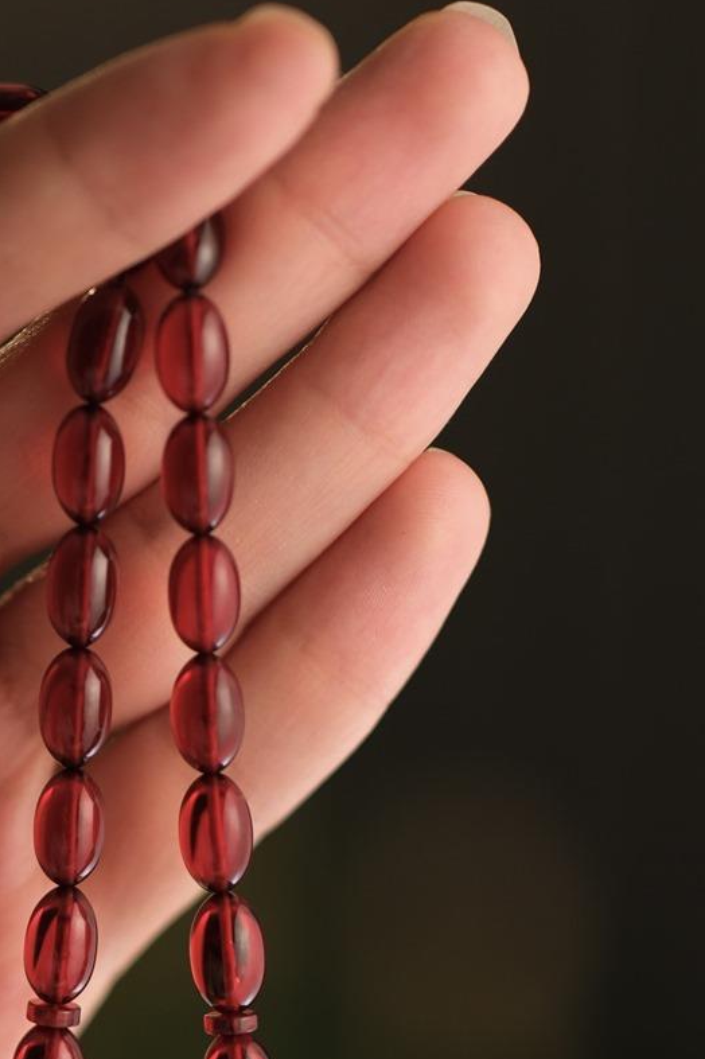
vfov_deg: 11.8
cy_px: 942
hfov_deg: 7.9
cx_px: 35
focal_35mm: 173
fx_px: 5086
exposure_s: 1/100
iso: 200
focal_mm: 56
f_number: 1.2
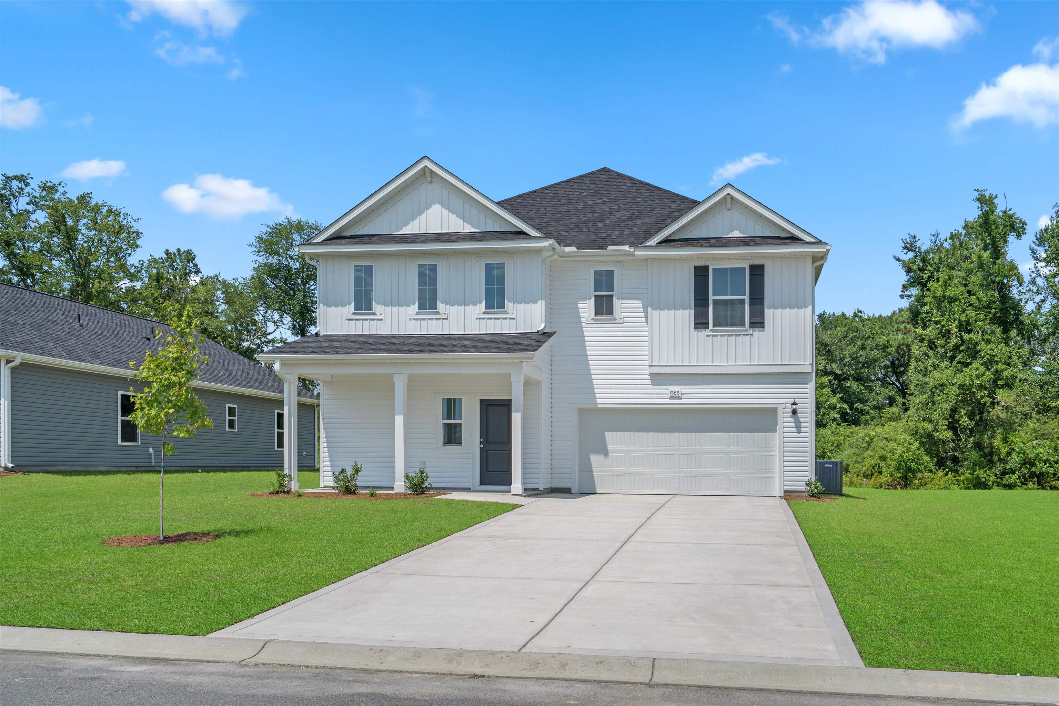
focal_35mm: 29
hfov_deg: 63.7
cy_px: 353
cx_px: 530
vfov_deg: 45.0
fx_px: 853
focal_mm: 29
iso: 160
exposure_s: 1/1000
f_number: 8
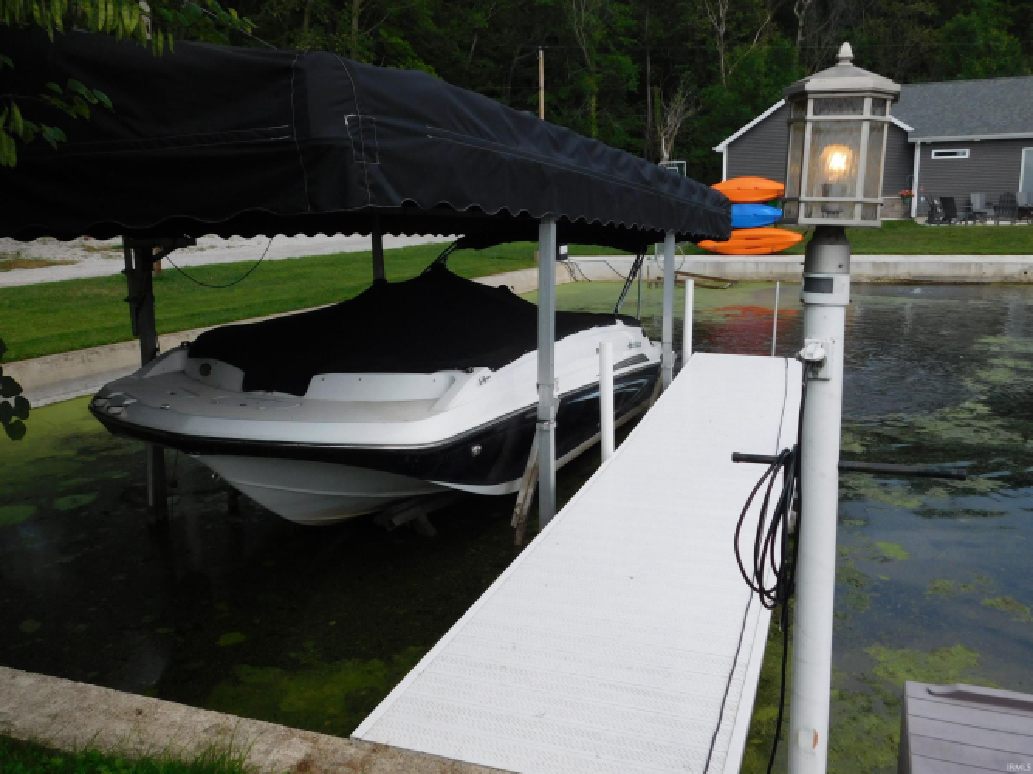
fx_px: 895
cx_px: 516
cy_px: 387
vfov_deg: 46.8
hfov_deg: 60.0
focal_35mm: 30
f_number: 3.2
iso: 125
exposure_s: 1/1250
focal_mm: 5.3
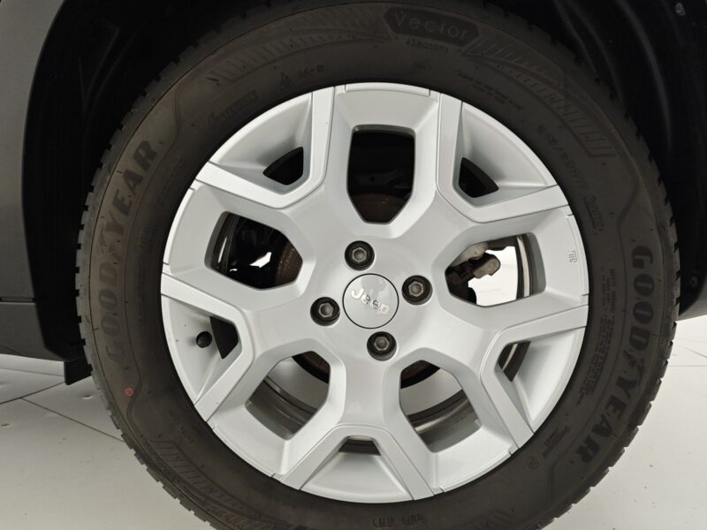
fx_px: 470
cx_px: 354
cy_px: 265
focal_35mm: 23
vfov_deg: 58.9
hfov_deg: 73.9
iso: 65
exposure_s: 1/100
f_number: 1.6
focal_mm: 6.55
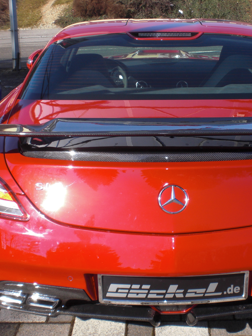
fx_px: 495
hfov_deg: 28.3
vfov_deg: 37.5
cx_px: 179
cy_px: 168
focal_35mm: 51
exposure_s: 1/200
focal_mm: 6.3
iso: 64
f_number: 5.6
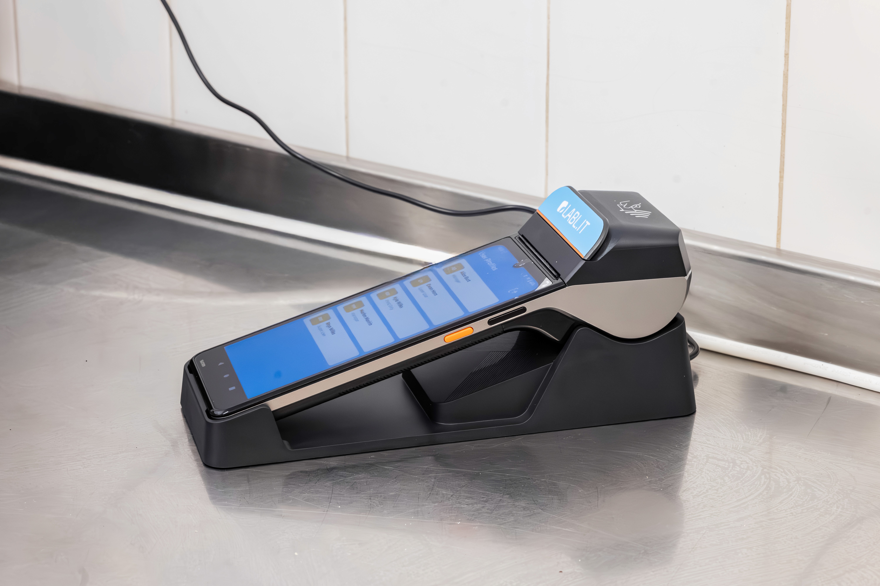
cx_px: 440
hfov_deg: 23.9
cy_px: 293
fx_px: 2078
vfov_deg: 16.1
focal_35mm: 85
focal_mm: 85
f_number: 14
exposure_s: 1/80
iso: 10000
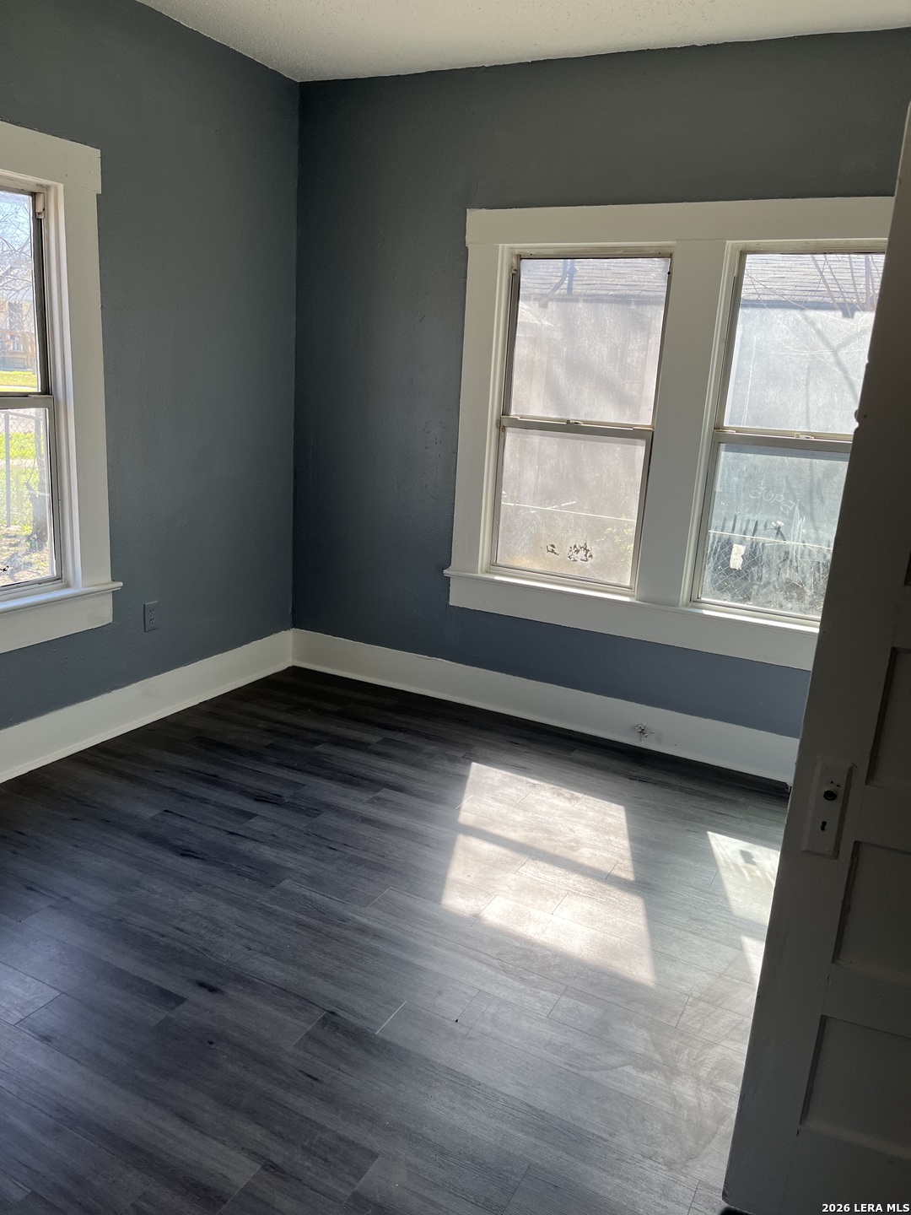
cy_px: 608
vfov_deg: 67.3
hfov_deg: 53.1
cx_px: 456
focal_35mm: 26
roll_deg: -4.1
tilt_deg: -15.1
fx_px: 912
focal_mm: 5.1
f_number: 1.6
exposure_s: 1/258
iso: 40
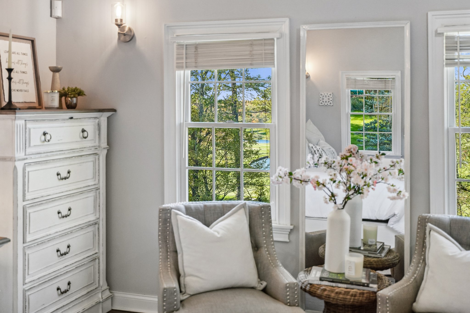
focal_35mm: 42
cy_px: 156
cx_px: 235
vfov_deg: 31.9
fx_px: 548
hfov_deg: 46.4
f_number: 2.8
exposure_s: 1/1250
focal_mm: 28
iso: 500
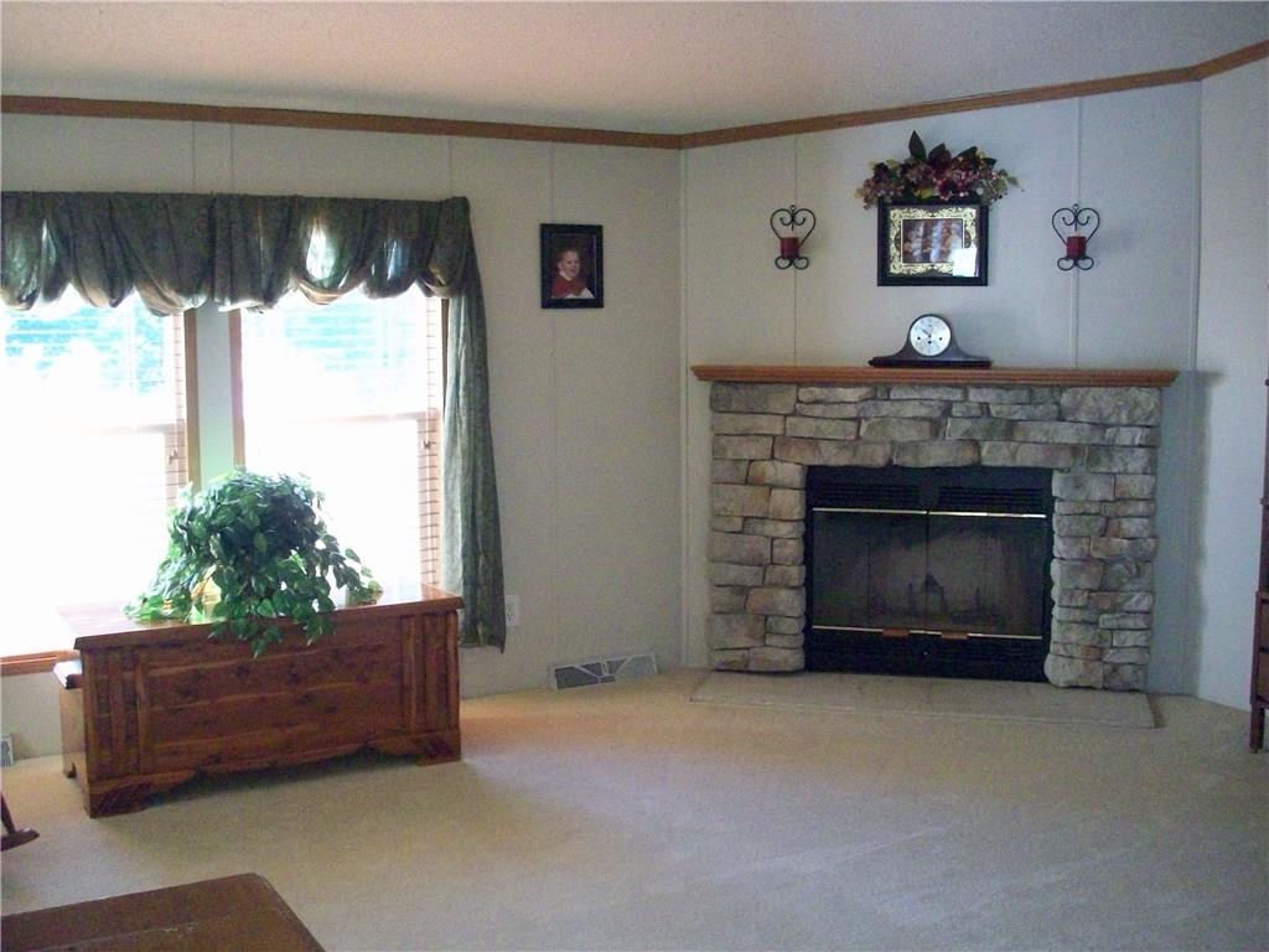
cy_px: 476
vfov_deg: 38.7
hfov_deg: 50.1
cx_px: 634
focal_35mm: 37
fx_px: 1356
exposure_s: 1/45
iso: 424
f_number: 2.8
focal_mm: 6.2
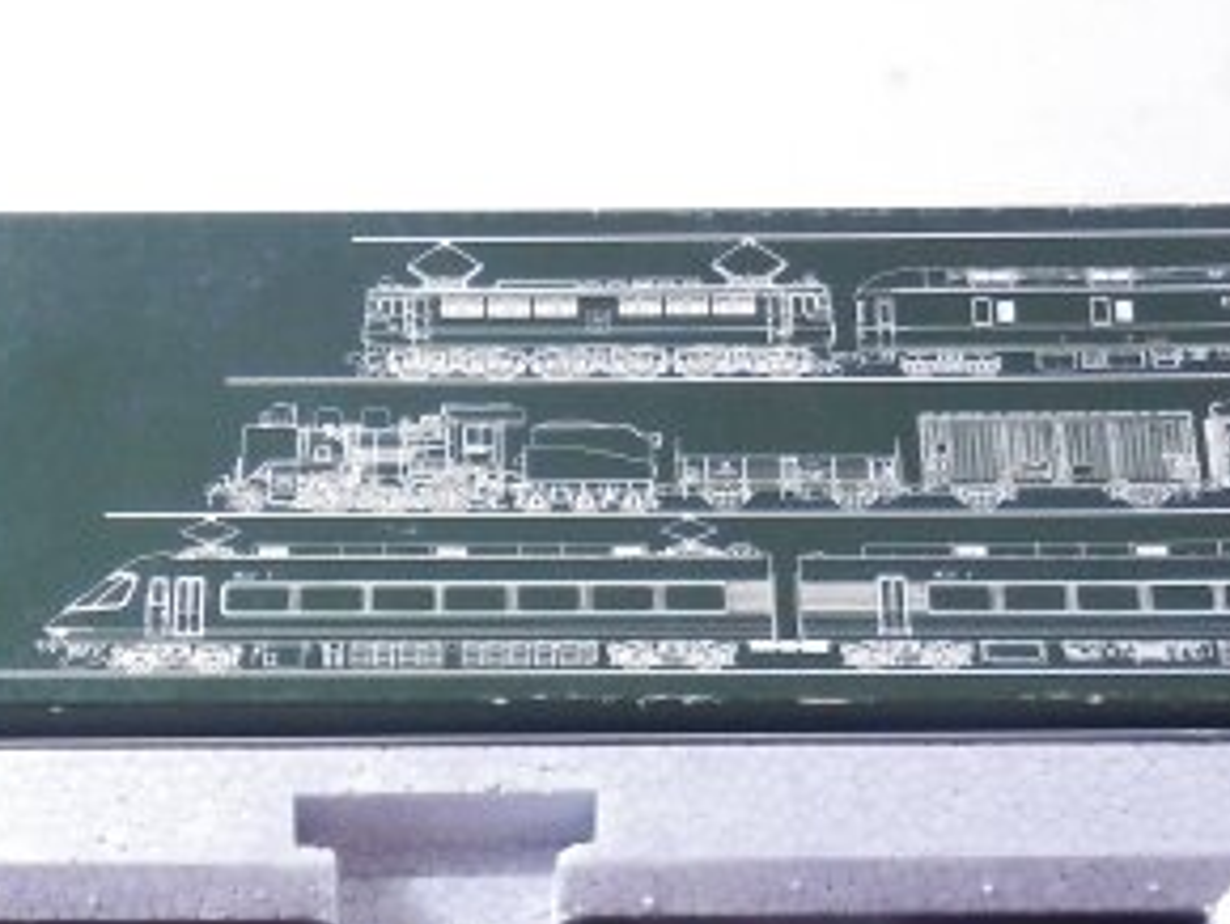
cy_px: 856
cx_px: 399
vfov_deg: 23.0
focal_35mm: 62
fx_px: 2205
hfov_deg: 30.9
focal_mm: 5.5
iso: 640
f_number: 3.3
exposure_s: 1/125
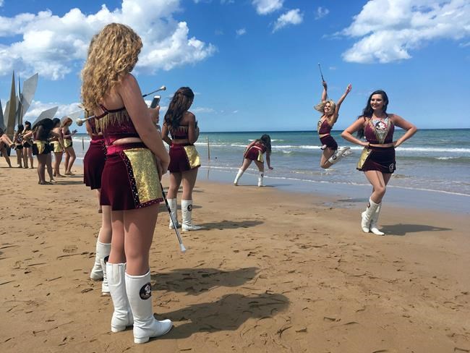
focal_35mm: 29
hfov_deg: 61.6
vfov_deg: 48.3
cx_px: 235
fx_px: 394
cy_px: 176
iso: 25
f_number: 2.2
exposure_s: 1/2024
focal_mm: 4.15
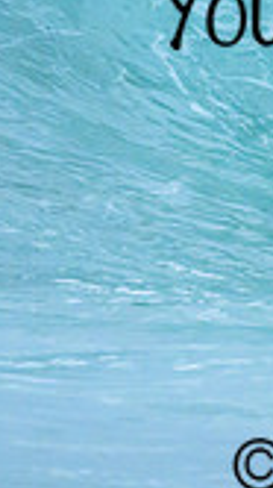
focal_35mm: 4004
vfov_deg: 0.5
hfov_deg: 0.3
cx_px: 148
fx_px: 51686
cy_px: 154
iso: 1400
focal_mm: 800
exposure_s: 1/3200
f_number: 6.3
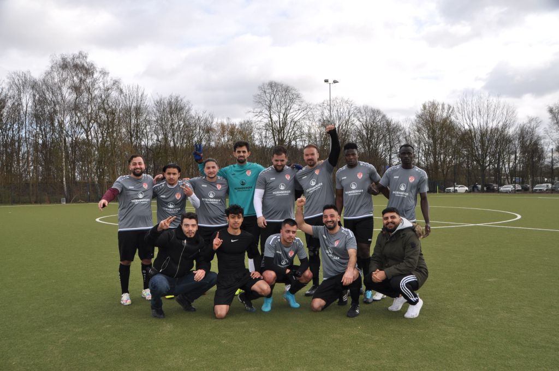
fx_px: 512
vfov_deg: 39.9
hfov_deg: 57.3
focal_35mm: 33
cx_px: 280
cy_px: 186
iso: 200
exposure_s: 1/200
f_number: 7.1
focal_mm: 22
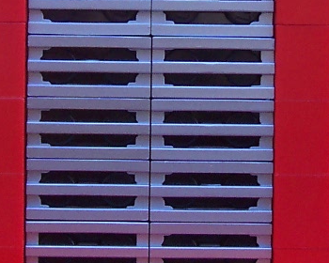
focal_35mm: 124
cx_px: 153
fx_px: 1207
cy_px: 45
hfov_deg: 15.5
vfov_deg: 12.4
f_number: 2.8
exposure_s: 1/90
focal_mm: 5.6
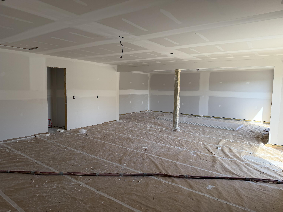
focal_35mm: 24
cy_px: 106
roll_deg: -0.3
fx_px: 196
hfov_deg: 71.6
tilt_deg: -5.4
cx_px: 142
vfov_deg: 56.8
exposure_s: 1/365
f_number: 1.78
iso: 100
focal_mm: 6.76
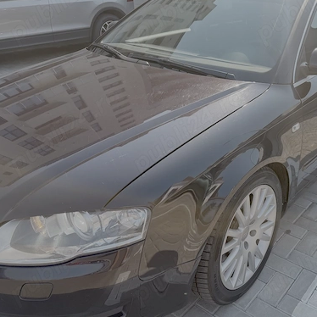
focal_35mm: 34
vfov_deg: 48.3
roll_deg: -3.5
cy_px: 138
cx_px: 239
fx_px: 352
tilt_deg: -23.5
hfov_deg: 46.6
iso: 80
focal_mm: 6.76
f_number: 1.78
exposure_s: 1/2110
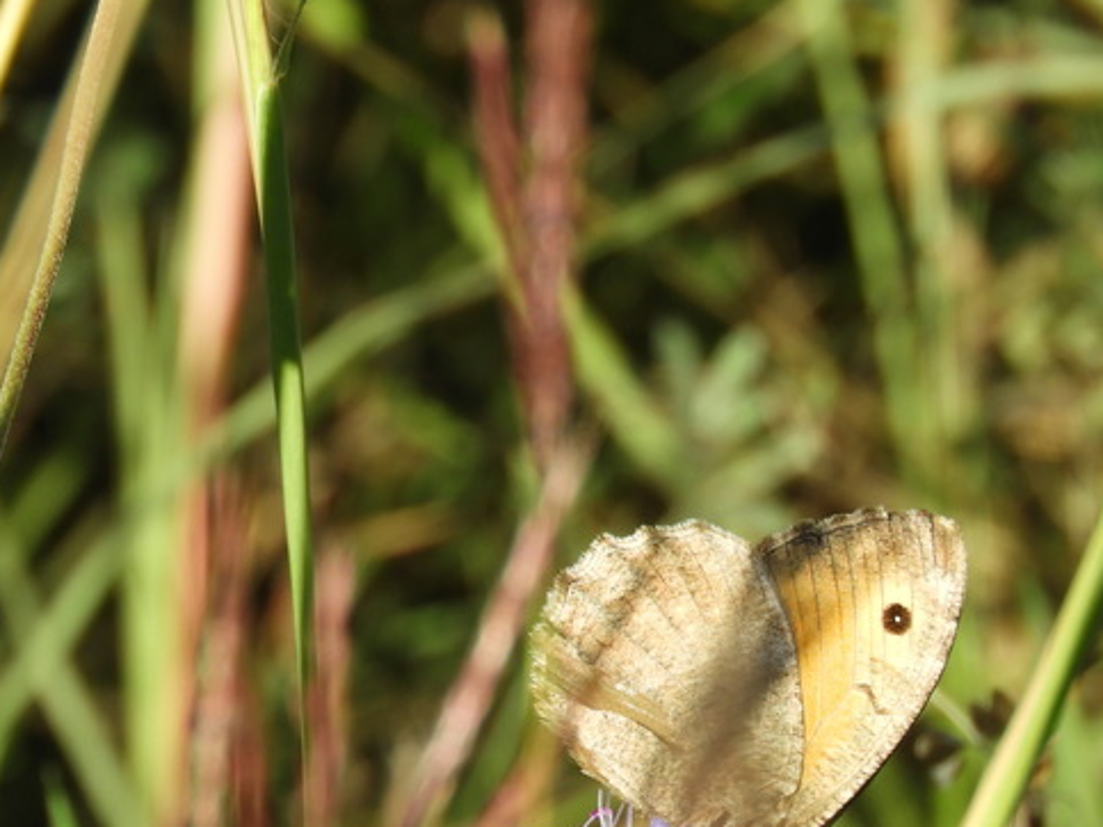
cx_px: 456
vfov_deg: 1.5
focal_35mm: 972
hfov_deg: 2.0
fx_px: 30964
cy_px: 690
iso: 100
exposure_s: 1/250
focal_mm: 98.5
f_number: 5.6
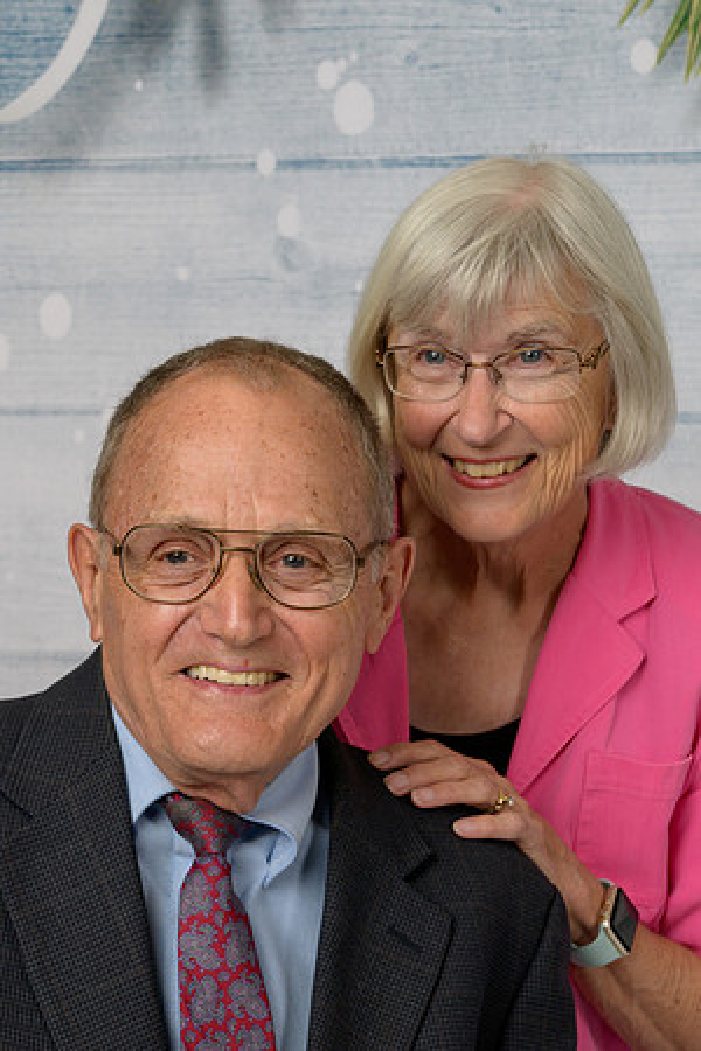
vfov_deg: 21.9
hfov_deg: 14.7
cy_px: 508
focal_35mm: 93
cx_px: 225
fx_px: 2715
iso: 400
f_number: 10
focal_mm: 60
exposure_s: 1/125
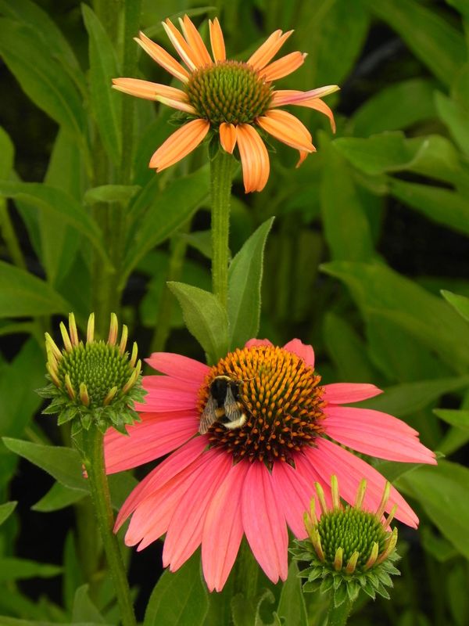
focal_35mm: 247
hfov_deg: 6.0
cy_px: 313
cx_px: 234
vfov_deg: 8.0
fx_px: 4462
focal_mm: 44
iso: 160
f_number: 5
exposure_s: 1/250
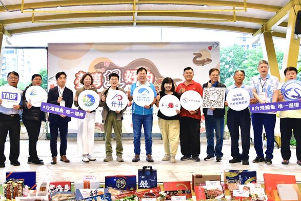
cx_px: 168
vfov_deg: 35.1
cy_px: 103
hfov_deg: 50.6
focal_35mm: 38
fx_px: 318
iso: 800
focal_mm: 31
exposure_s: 1/160
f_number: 5
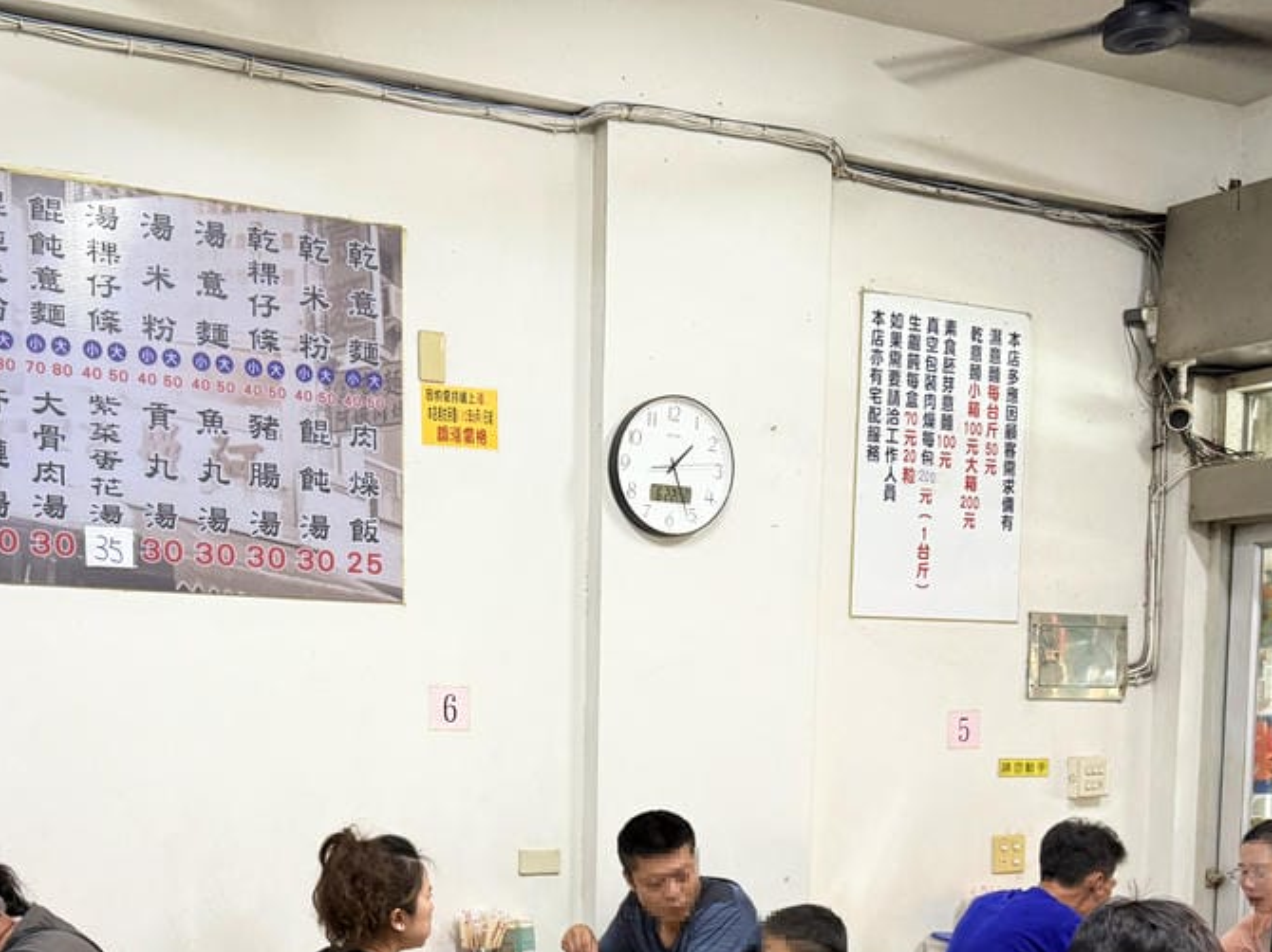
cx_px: 513
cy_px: 851
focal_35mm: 43
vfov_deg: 32.0
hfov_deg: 43.7
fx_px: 1580
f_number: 1.78
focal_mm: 6.76
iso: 320
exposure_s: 1/60
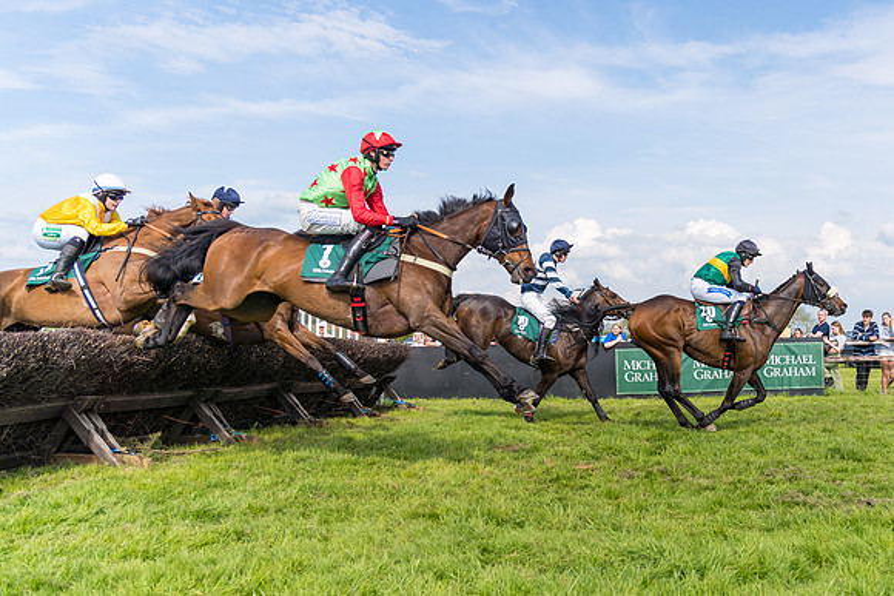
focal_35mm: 34
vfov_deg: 38.5
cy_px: 340
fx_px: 853
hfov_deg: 53.7
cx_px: 628
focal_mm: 24
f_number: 4
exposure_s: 1/3200
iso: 320
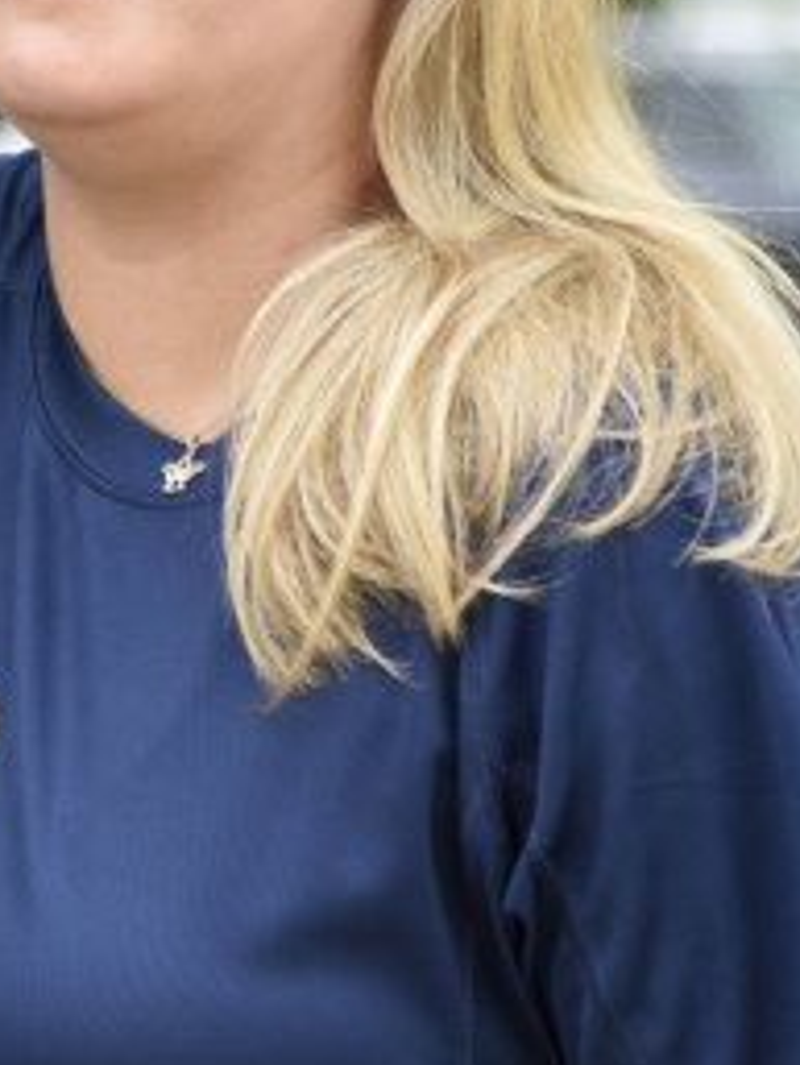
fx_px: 14163
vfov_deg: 4.3
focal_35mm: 460
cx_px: -713
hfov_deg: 3.2
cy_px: 526
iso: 100
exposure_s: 1/200
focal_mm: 120
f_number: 4
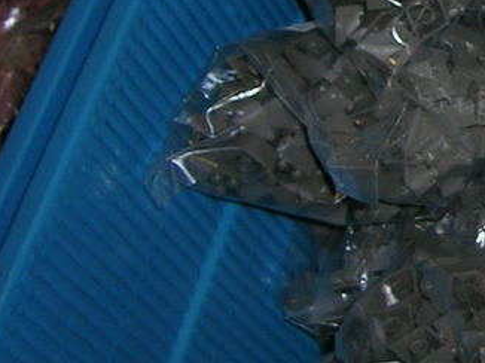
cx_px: 725
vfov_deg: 13.4
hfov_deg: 16.4
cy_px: 54
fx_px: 1540
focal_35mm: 110
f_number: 2.8
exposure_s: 1/60.1
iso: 50
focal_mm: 5.4
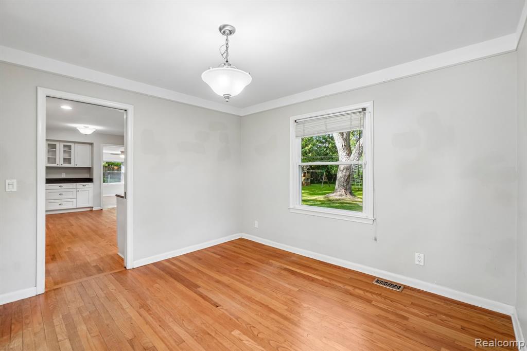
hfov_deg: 100.4
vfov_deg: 77.3
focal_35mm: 15
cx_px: 264
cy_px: 176
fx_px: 220
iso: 400
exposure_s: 1/30
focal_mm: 10
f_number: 8
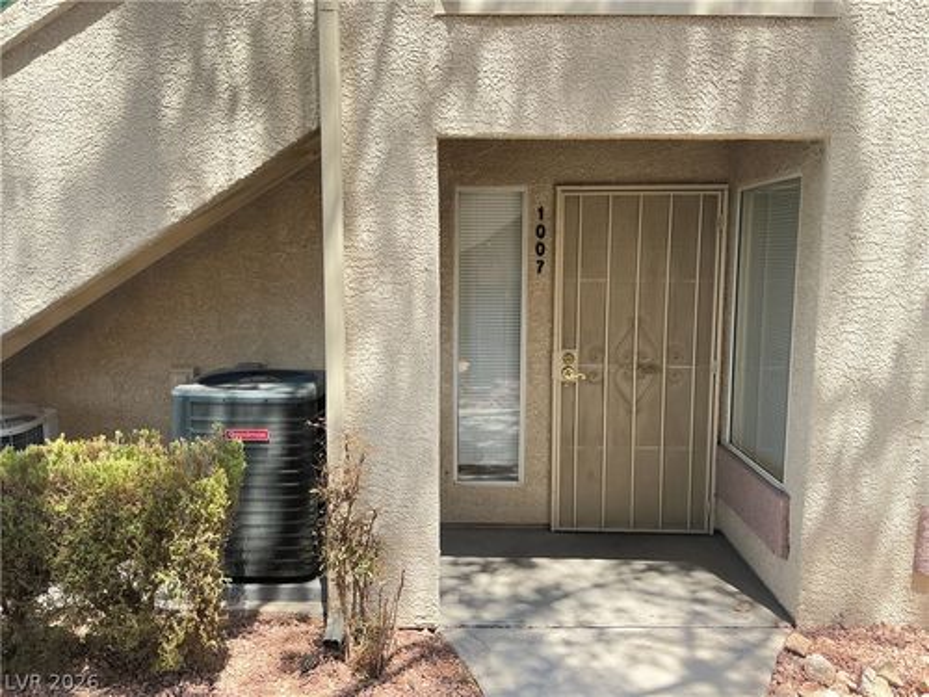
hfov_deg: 61.7
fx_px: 778
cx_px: 464
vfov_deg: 48.2
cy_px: 348
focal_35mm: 29
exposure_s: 1/254
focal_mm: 3
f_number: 1.8
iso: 25
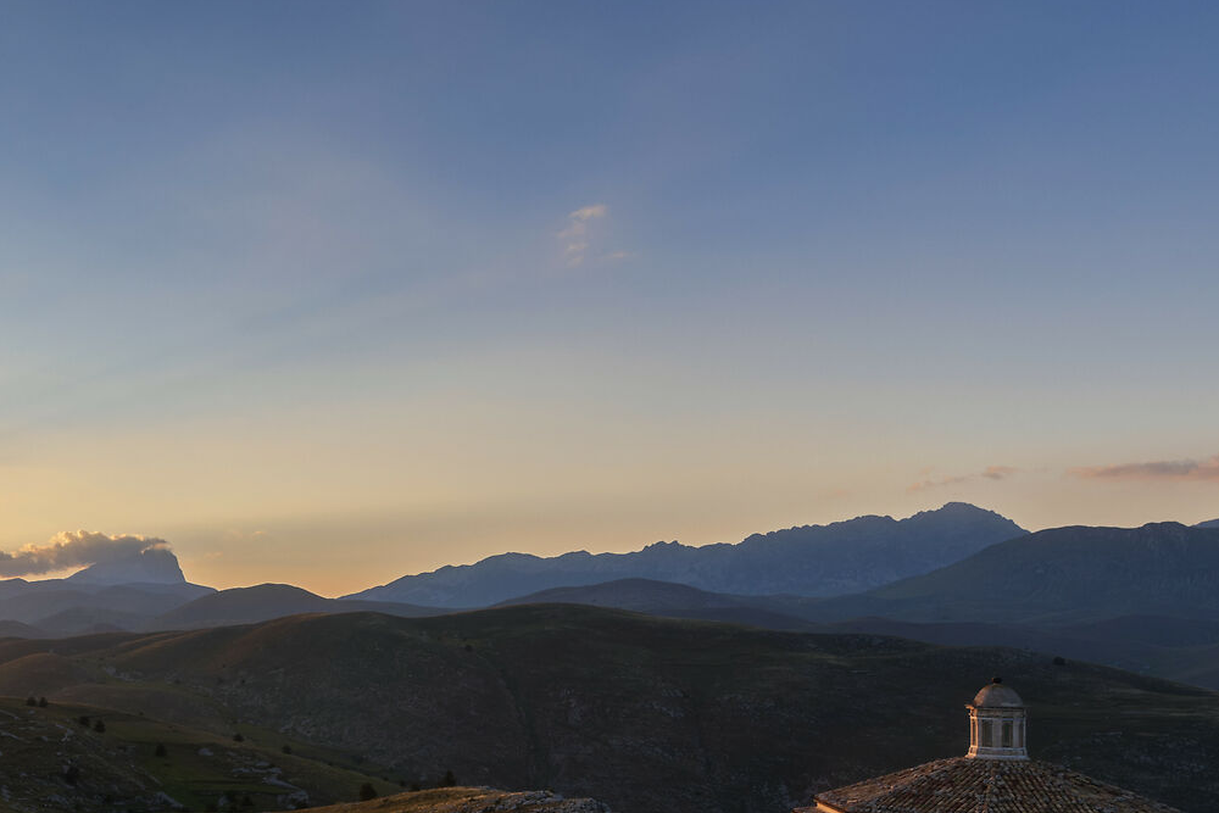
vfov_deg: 35.5
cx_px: -21
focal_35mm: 36
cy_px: 668
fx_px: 1219
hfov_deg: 44.5
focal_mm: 15
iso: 64
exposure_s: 1/20
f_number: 13
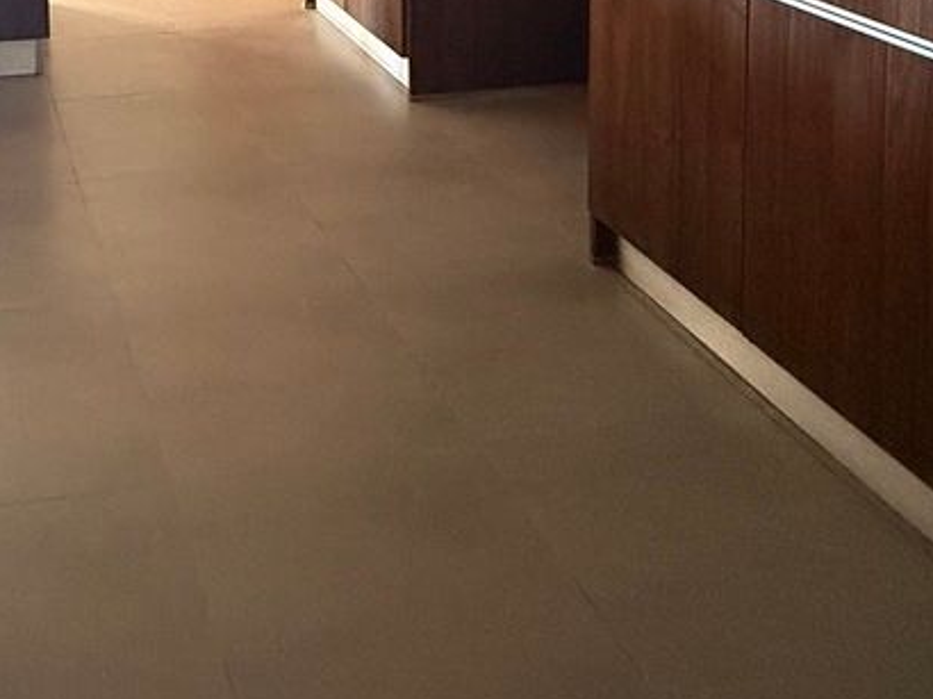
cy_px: -230
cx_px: 84
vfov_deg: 28.3
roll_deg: +1.0
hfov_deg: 41.9
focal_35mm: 41
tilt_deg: -5.4
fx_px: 1104
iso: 800
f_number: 2.2
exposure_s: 1/60
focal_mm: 2.22
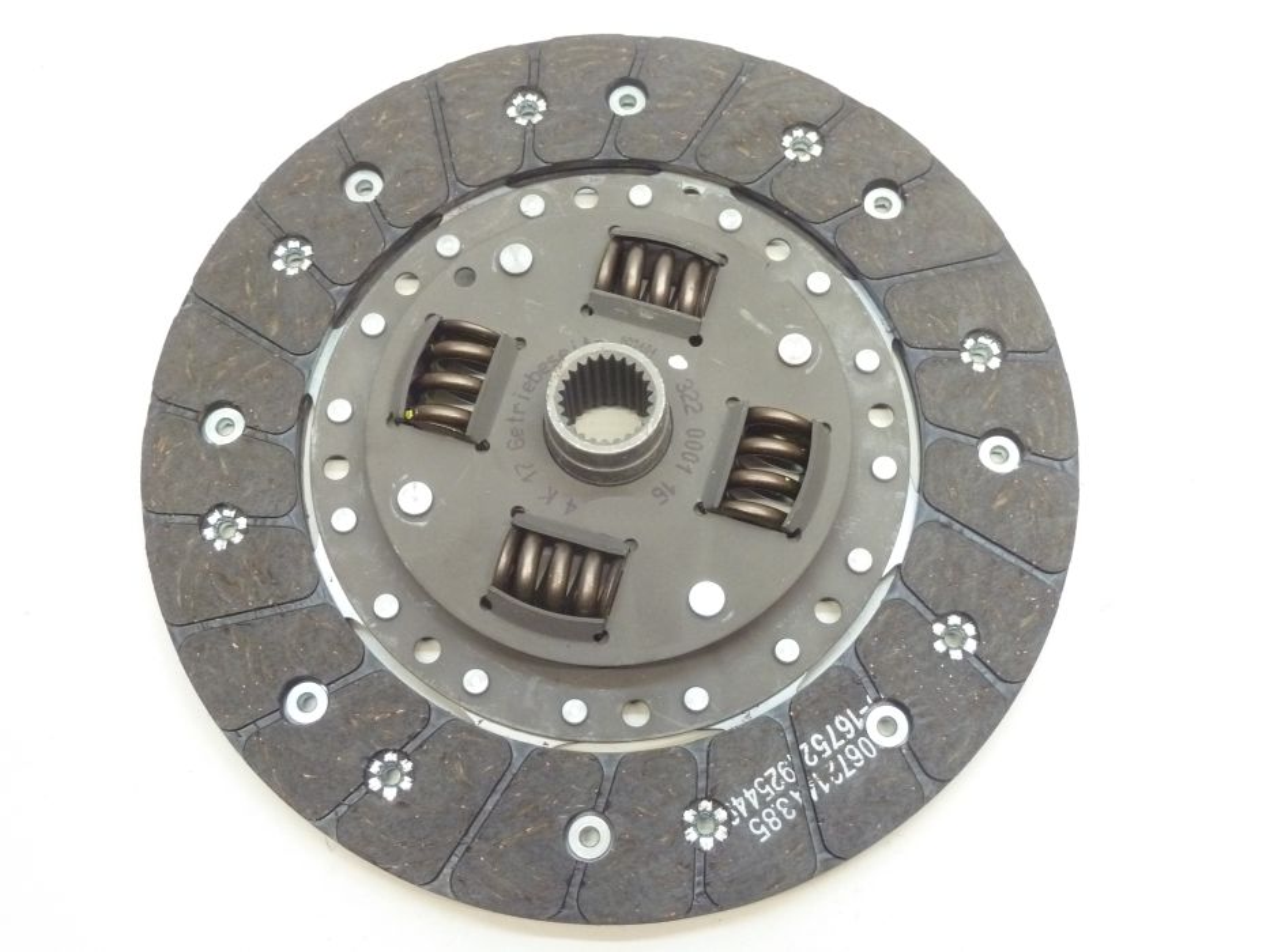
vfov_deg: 34.4
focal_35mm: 42
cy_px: 476
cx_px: 635
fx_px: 1541
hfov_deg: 44.8
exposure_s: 1/10
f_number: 3.7
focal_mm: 6.9
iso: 400
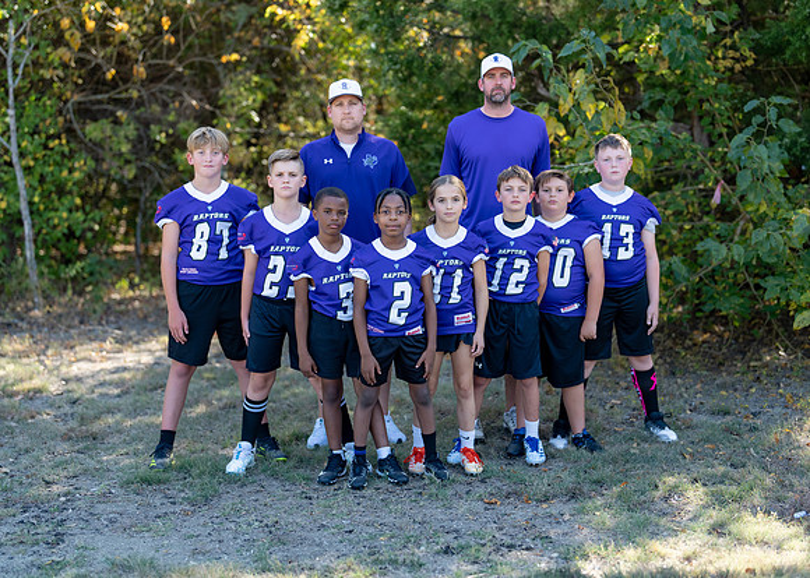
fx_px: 1205
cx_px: 405
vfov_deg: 27.0
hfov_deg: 37.2
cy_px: 289
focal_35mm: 52
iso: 100
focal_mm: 50
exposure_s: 1/1000
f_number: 1.6
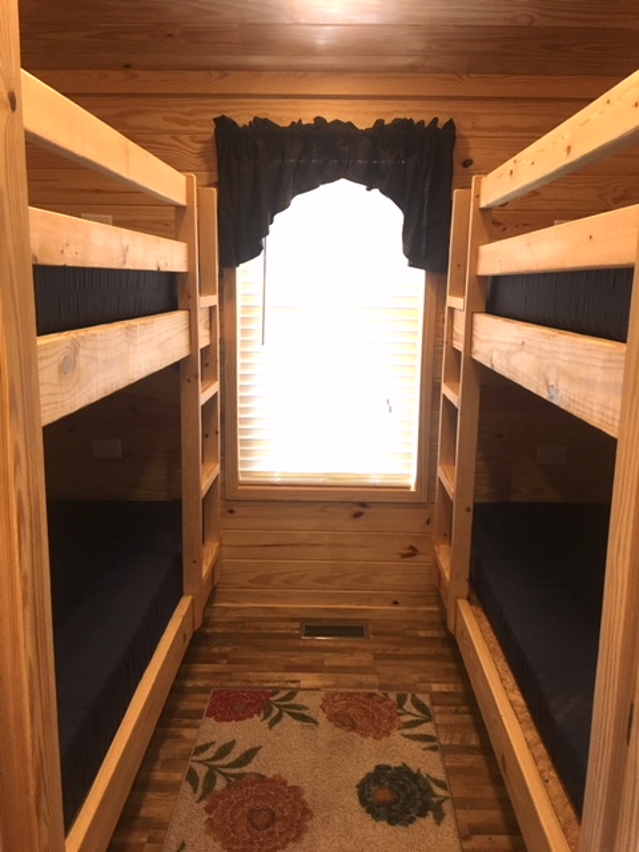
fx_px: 714
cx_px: 320
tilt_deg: -10.9
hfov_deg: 48.2
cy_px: 426
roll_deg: -0.4
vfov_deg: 61.7
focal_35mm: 29
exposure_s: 1/15
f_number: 2.2
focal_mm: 4.15
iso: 50
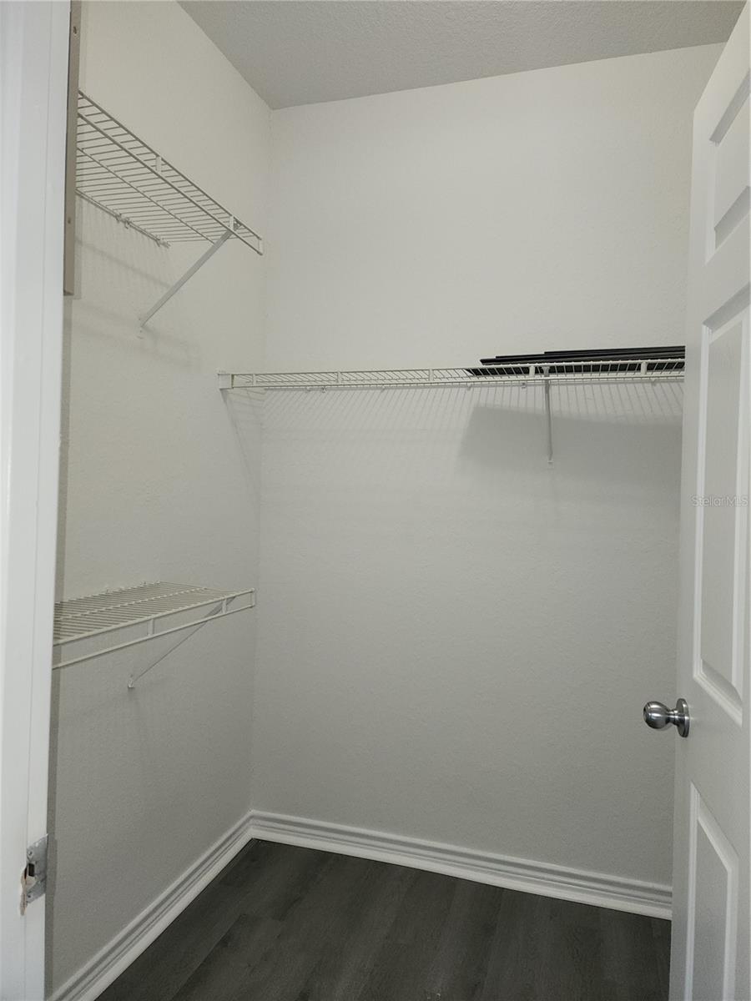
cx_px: 376
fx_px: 665
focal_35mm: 23
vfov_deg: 73.9
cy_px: 500
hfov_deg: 58.9
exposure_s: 1/60
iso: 100
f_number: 1.8
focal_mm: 6.4
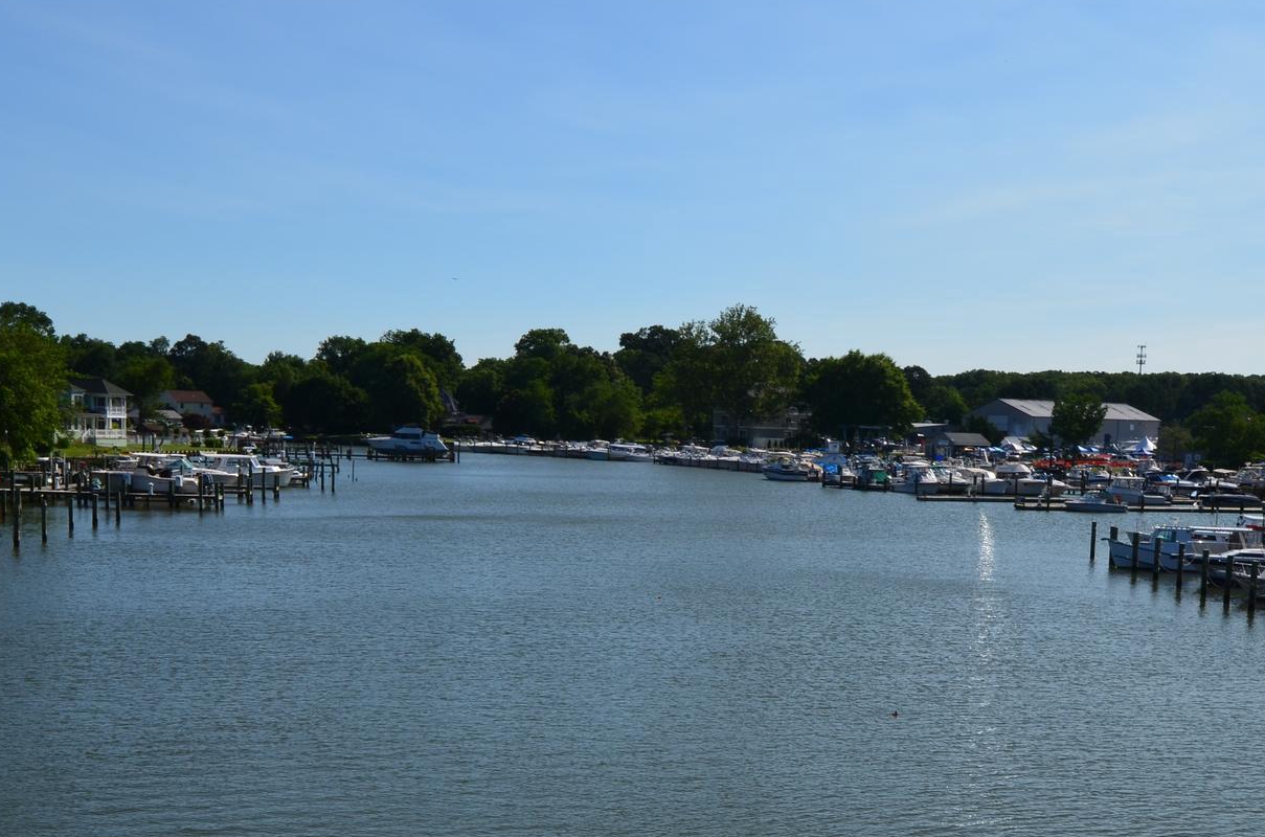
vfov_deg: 21.8
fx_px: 2138
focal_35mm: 61
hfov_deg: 32.9
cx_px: 695
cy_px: 697
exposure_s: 1/400
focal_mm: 24
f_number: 11
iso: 200
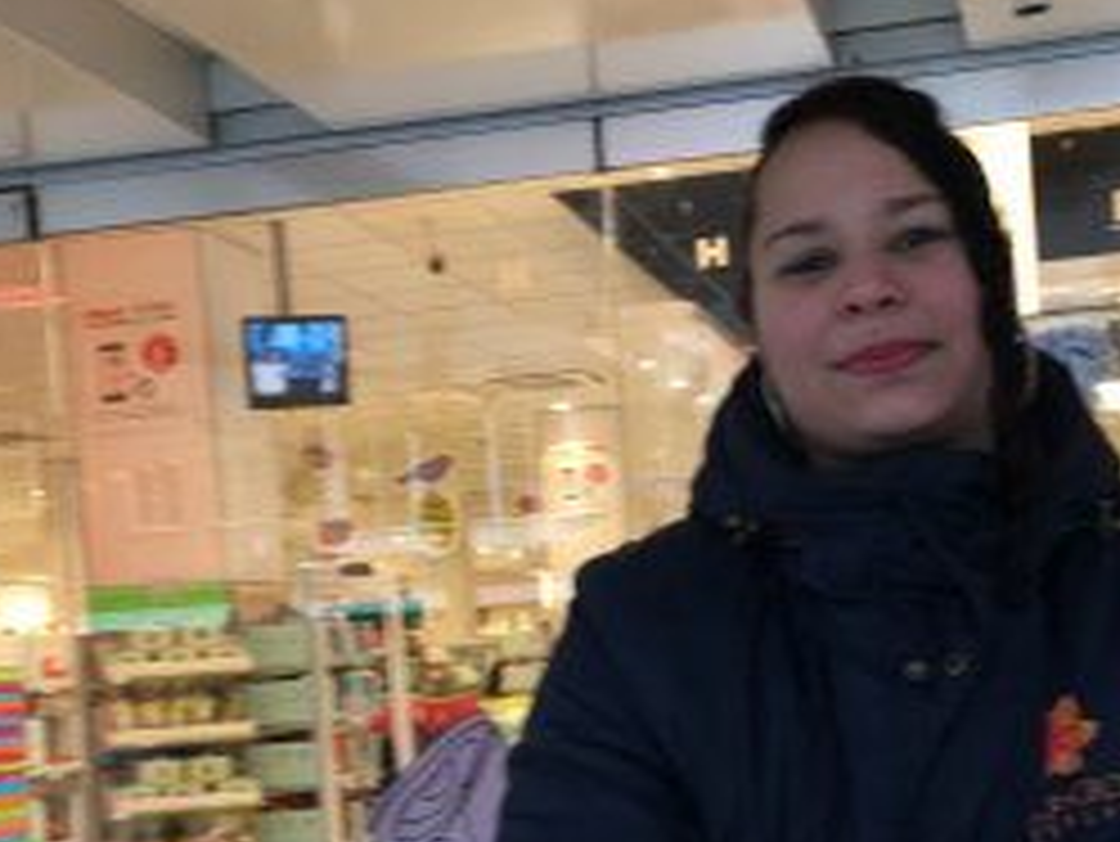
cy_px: 655
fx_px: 1877
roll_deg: +2.9
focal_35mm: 58
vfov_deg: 24.9
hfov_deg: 33.0
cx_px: 733
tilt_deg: +0.5
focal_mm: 4.15
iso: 64
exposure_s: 1/33
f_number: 2.2
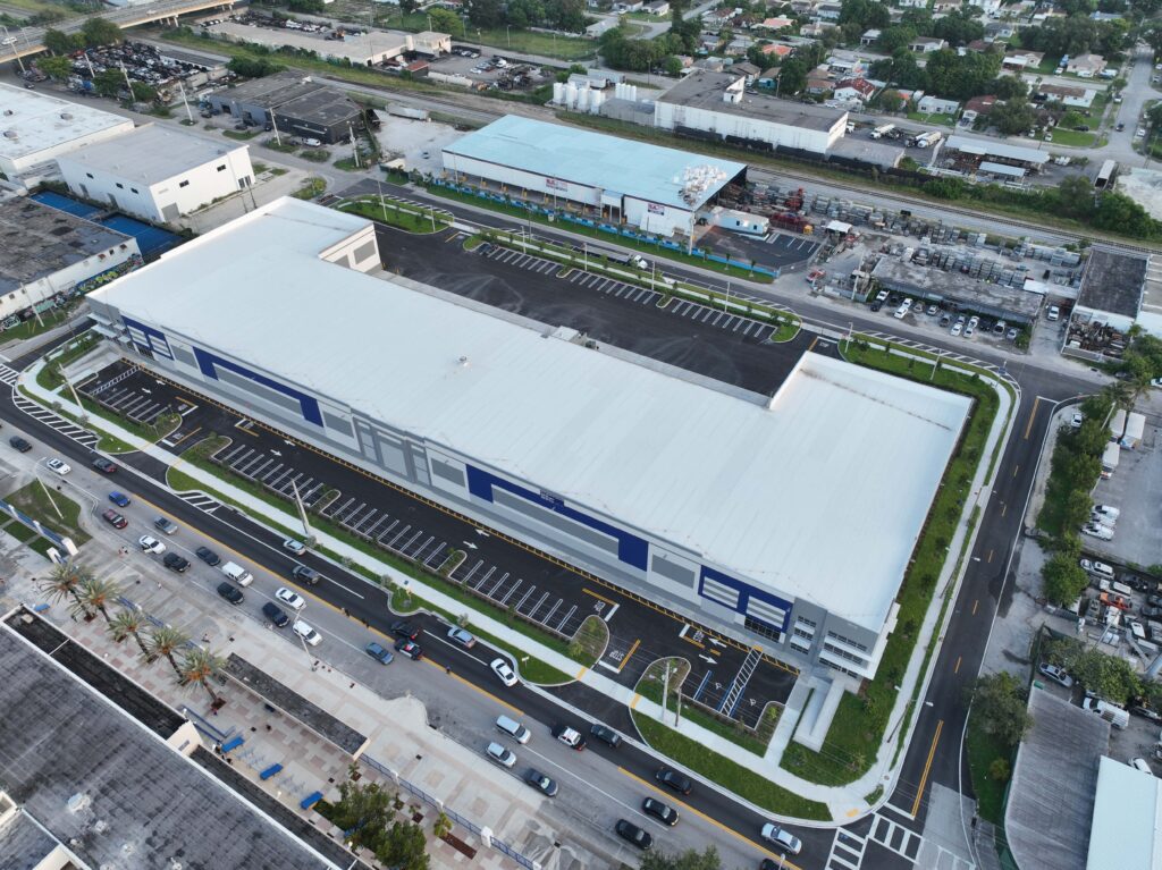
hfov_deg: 71.6
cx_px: 581
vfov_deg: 56.8
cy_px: 435
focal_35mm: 24
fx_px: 805
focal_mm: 12.29
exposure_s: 1/100
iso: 120
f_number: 2.8
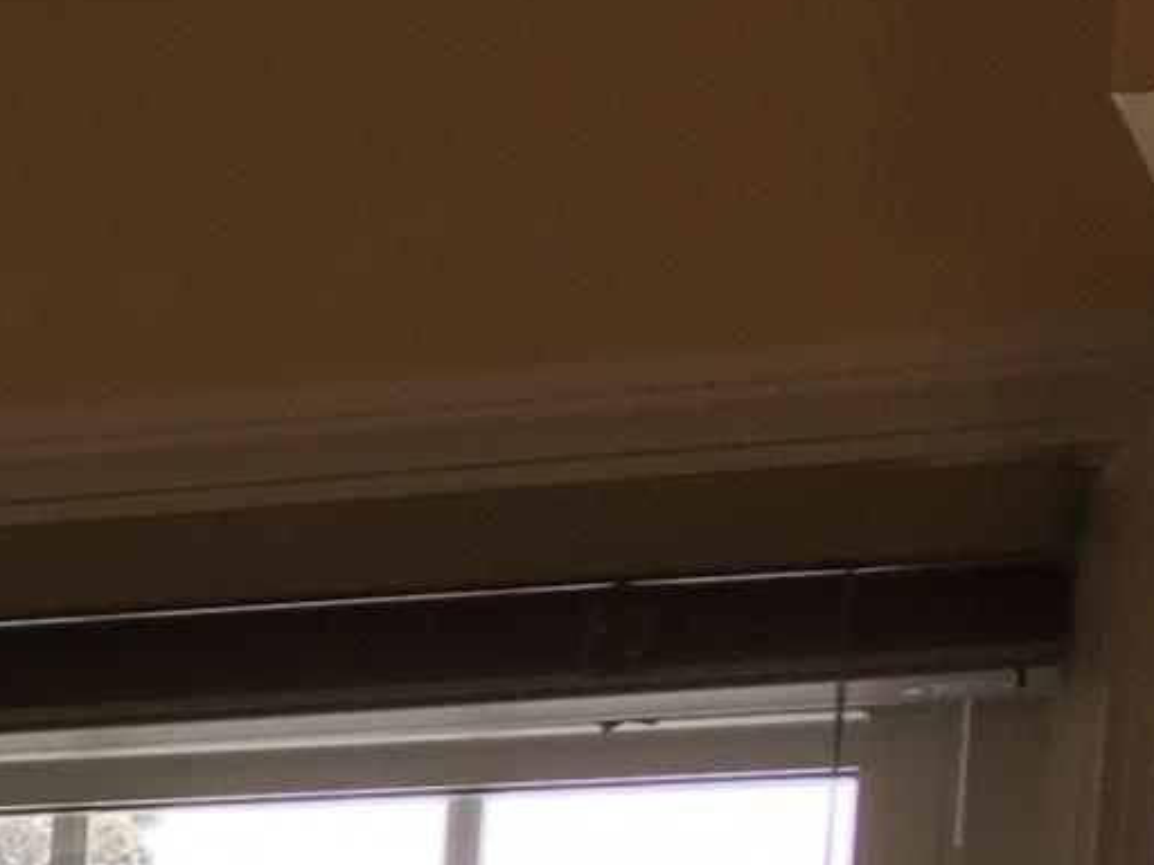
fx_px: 5667
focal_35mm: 170
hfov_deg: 10.2
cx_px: -1530
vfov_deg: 8.0
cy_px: 2122
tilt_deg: -7.0
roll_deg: -0.5
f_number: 2.2
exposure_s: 1/120
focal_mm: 4.15
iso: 32
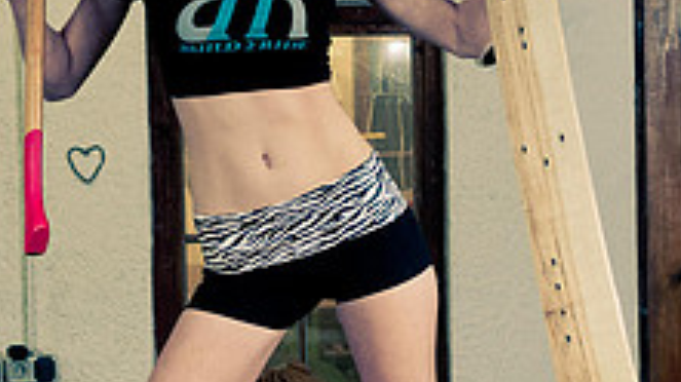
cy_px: 226
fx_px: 2599
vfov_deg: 8.4
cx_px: 496
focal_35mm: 144
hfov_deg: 14.9
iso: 320
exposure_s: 1/60
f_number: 5
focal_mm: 35
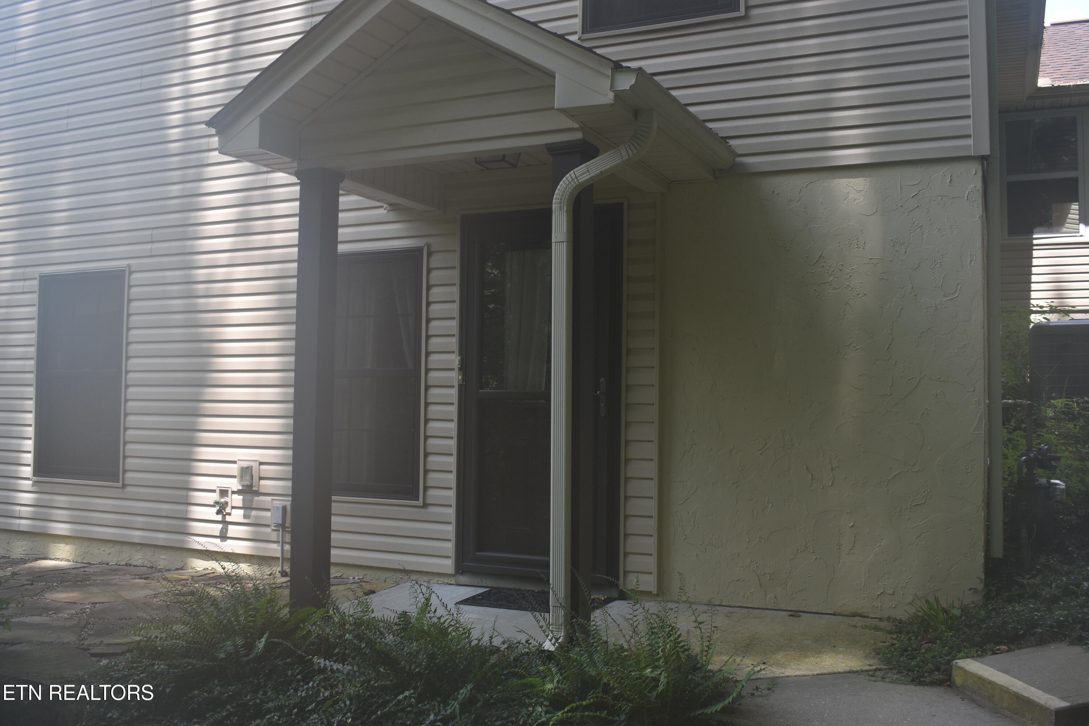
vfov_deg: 40.0
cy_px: 363
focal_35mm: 33
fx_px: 998
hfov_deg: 57.2
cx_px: 544
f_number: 5.6
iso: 200
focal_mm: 22
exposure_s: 1/250
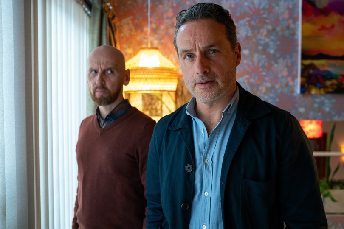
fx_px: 334
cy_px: 114
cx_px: 172
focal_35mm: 35
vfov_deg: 37.9
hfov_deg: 54.4
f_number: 3.2
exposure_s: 1/100
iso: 3200
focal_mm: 35
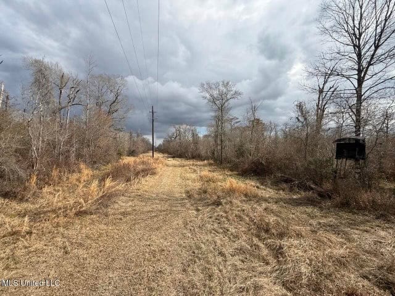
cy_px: 148
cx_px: 198
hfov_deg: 102.1
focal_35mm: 14
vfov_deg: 85.7
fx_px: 160
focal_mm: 2.2
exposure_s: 1/1745
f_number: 2.2
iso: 50
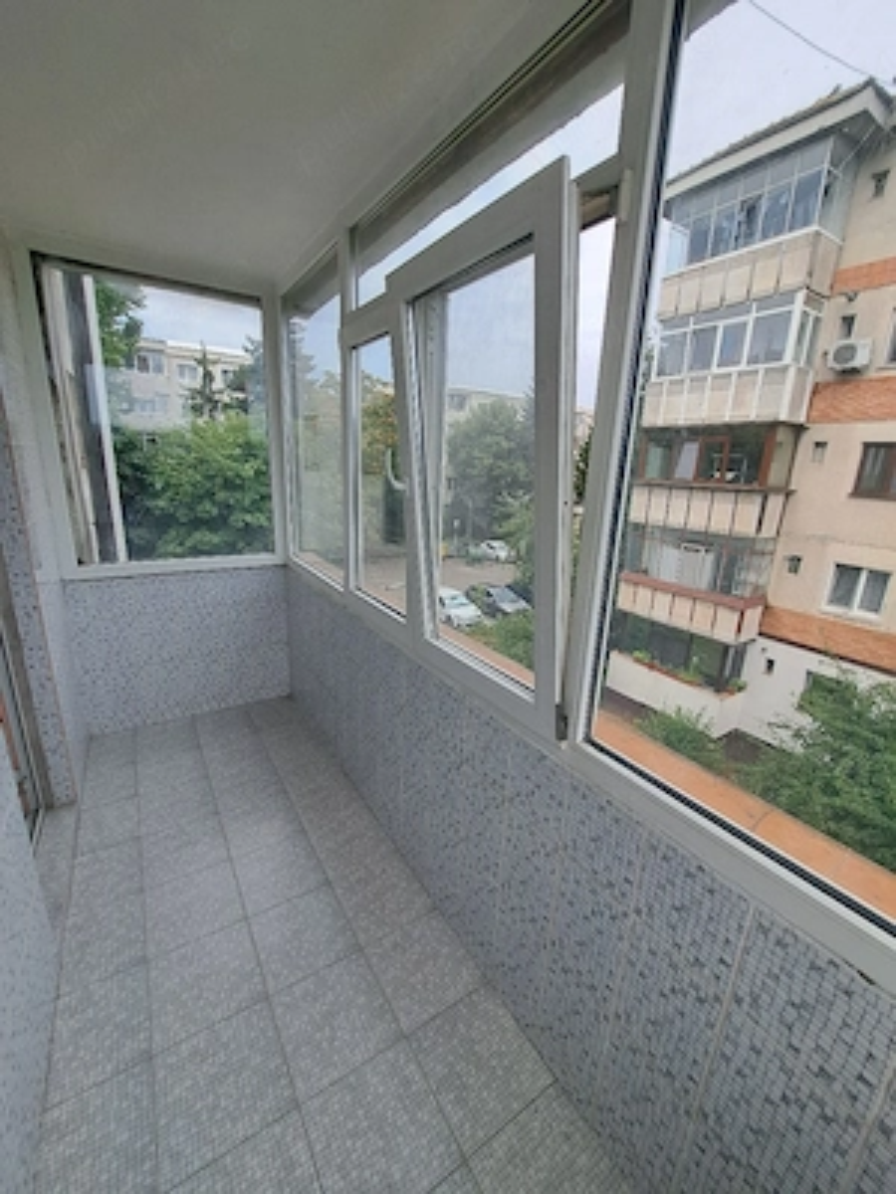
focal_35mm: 13
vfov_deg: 106.2
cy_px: 597
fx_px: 449
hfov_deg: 89.9
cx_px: 448
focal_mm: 1.74
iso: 50
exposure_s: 1/769
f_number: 2.2
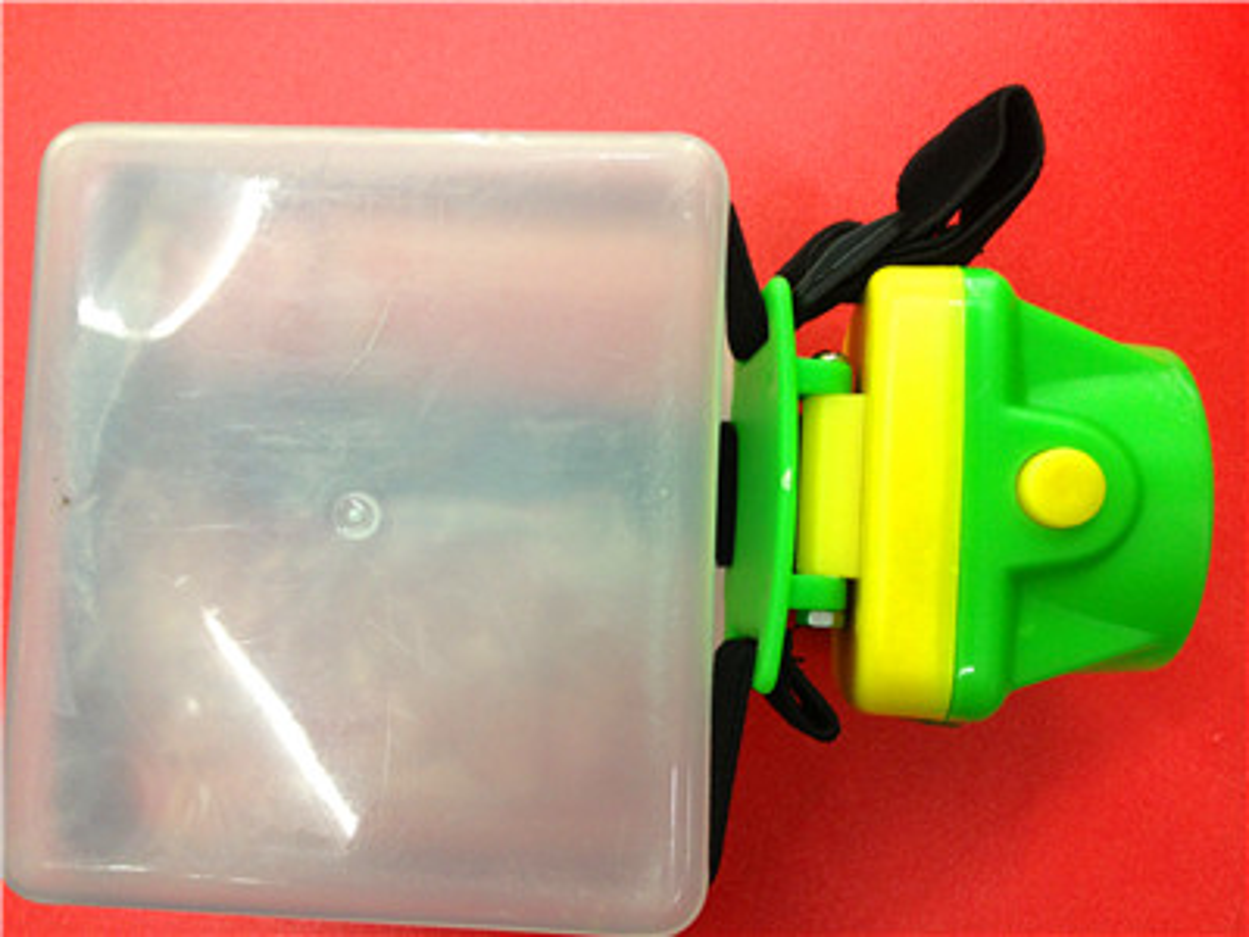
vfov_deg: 40.7
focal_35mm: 35
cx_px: 624
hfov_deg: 52.6
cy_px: 468
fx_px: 1263
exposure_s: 1/20
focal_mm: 4.28
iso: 80
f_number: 2.4
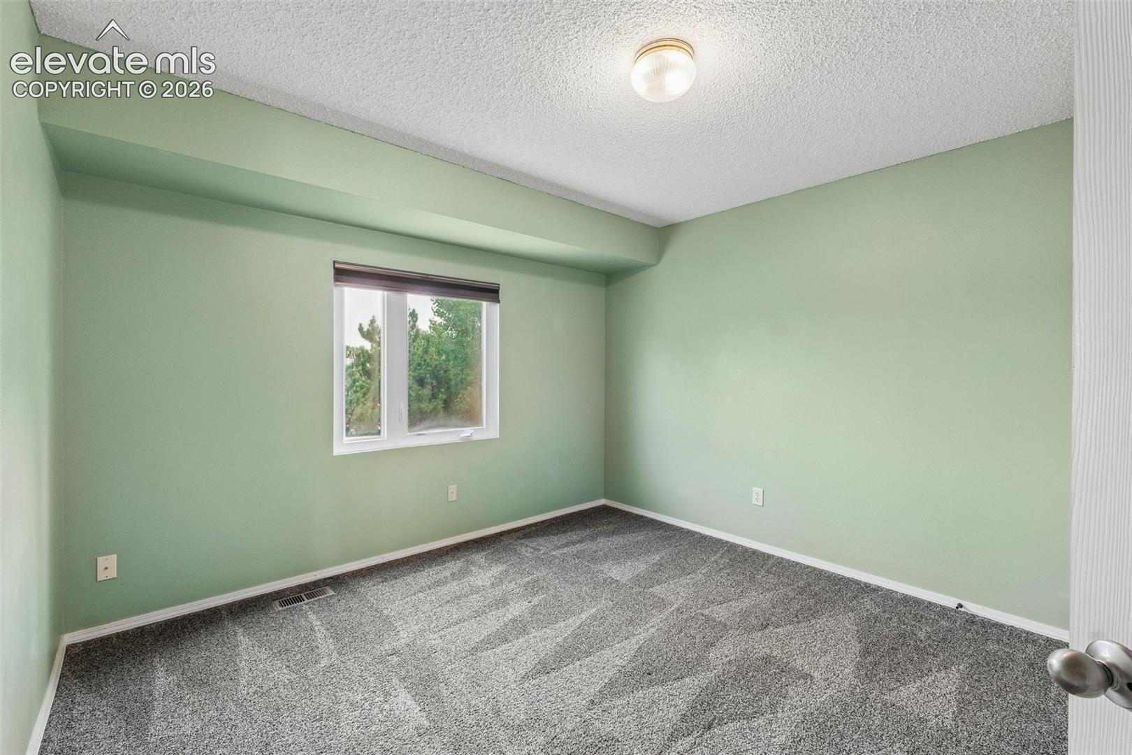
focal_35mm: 15
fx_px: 472
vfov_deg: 77.3
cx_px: 566
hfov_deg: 100.4
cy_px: 378
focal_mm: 10
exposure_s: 1/20
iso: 320
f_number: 9
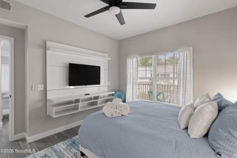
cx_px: 118
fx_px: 112
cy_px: 79
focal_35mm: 17
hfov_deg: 93.3
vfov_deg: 70.4
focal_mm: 17
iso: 200
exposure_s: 1/2
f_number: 8
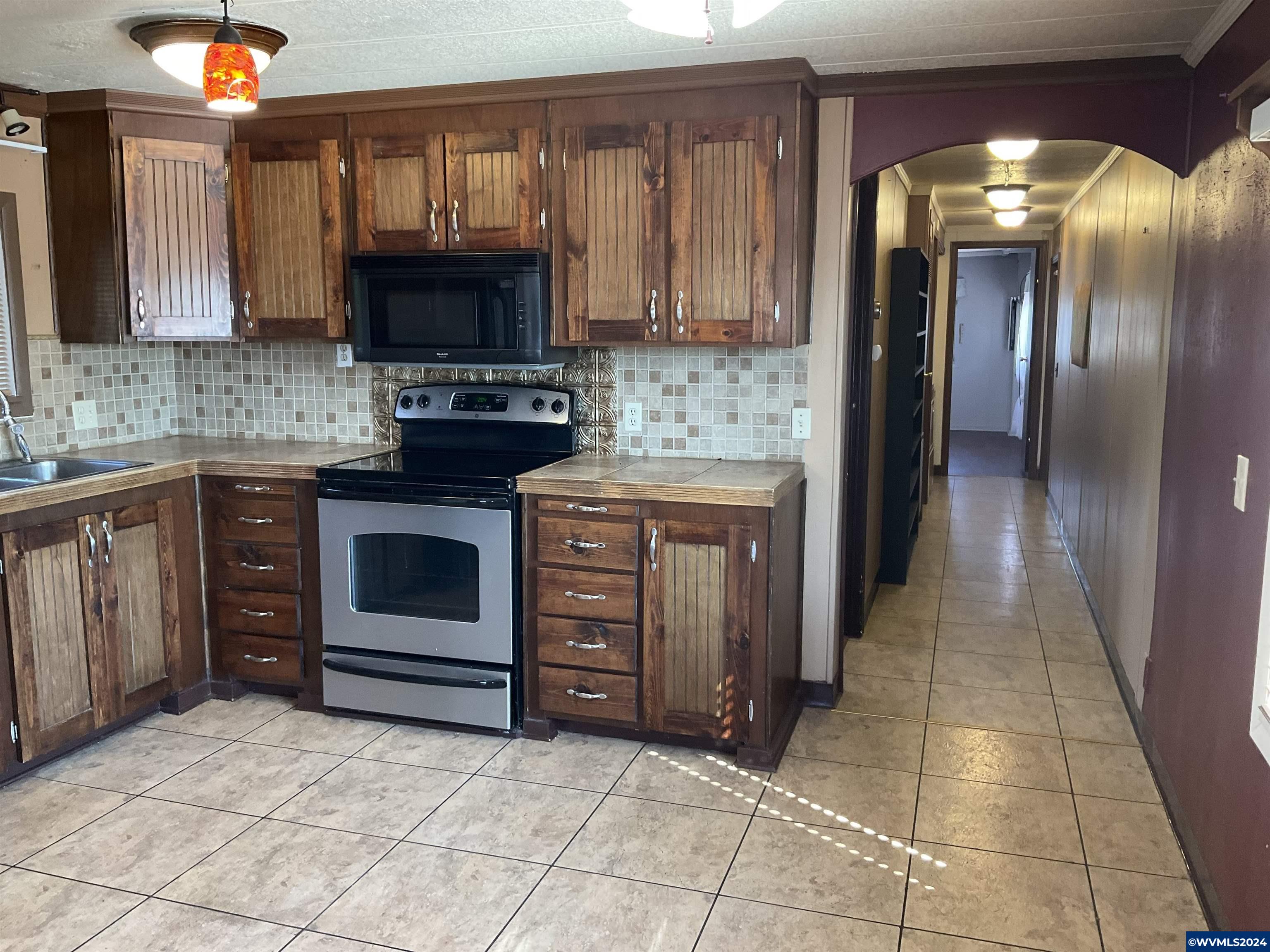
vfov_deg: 48.2
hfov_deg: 61.7
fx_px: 1064
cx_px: 635
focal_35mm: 29
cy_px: 476
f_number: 1.8
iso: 100
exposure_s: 1/60
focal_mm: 3
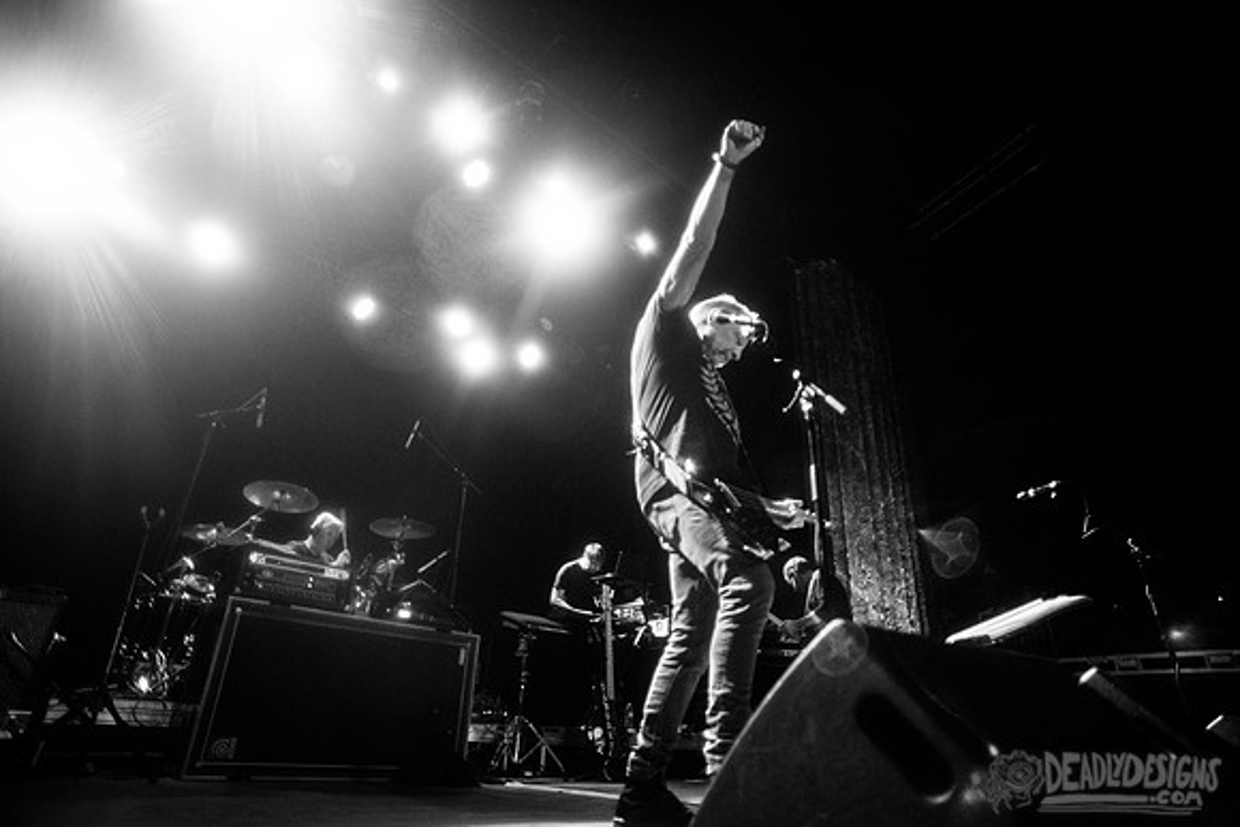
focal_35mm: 20
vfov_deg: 62.0
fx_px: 689
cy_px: 414
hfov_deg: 84.0
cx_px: 620
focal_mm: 20
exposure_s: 1/320
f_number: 3.2
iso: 3200
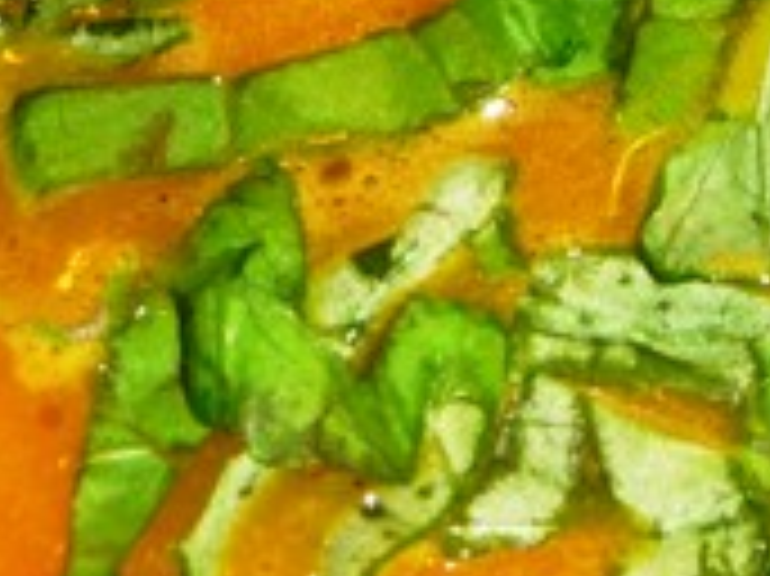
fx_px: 4579
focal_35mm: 206
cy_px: -216
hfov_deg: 9.6
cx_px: 743
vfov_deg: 7.1
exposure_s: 1/30
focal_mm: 9.3
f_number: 4.3
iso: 100
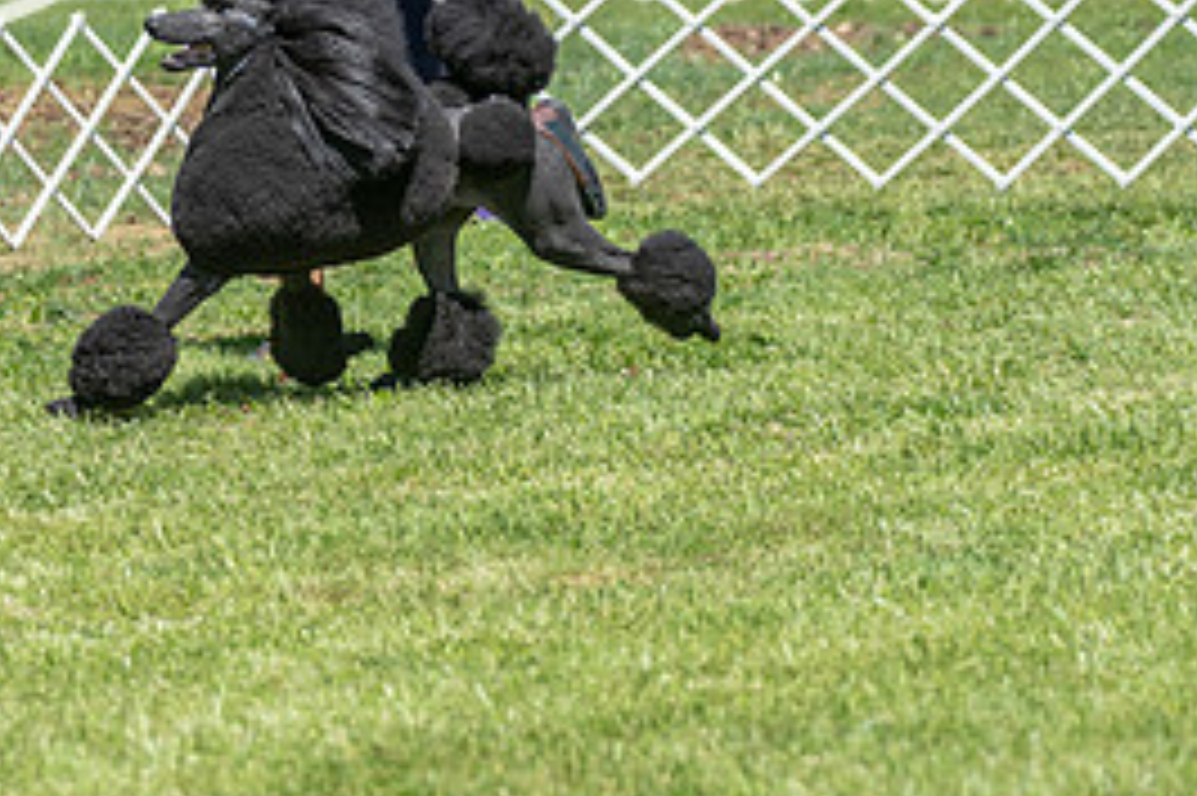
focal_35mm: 240
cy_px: 115
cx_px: 482
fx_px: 7975
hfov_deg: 8.6
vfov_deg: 5.7
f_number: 5
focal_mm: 110
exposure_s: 1/1000
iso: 250
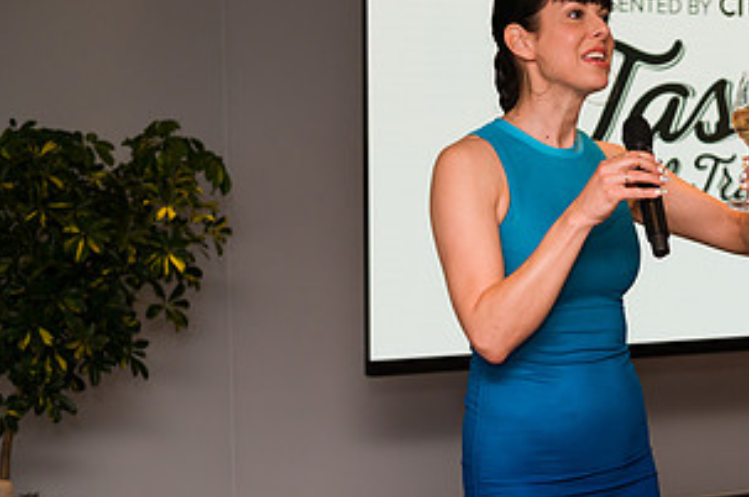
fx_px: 1911
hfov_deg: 21.6
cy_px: 250
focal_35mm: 92
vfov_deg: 14.8
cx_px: 705
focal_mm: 48
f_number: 4
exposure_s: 1/500
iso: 640
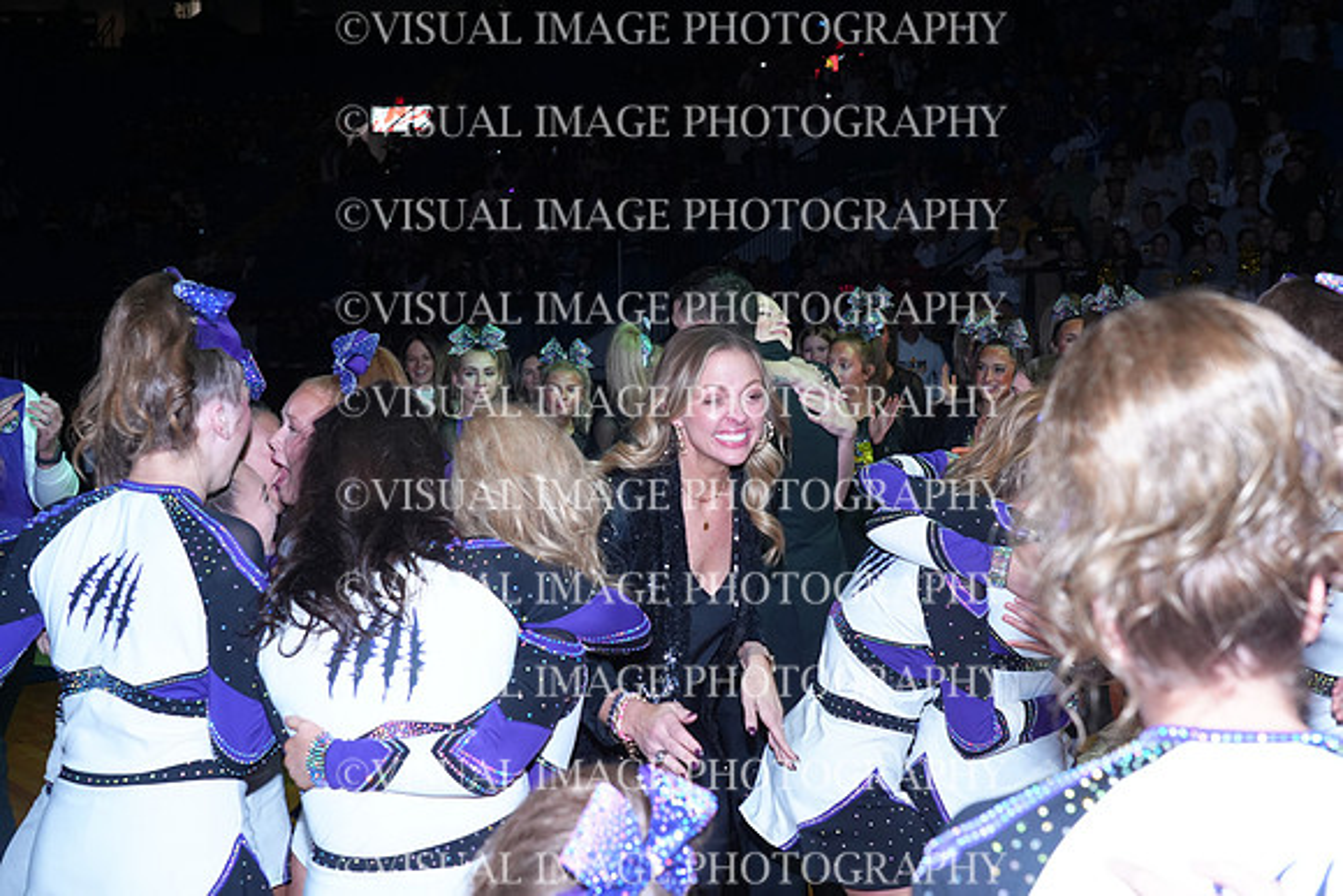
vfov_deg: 31.9
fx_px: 1567
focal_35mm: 42
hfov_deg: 46.4
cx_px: 672
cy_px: 448
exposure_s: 1/250
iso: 1600
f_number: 5.6
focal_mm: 42
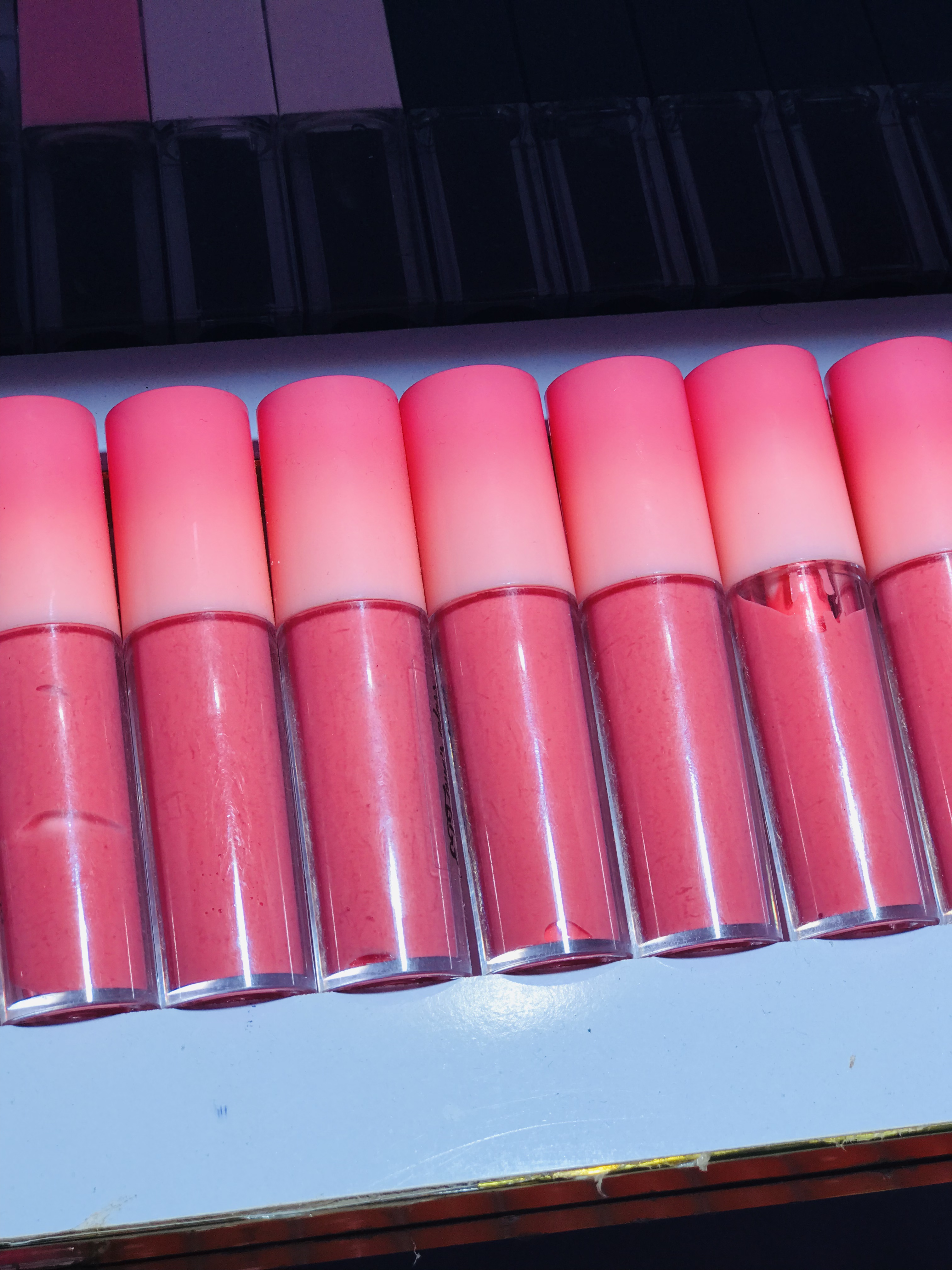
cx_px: 476
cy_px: 635
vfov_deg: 33.8
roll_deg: -0.7
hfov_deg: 25.7
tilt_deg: -34.5
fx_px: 2090
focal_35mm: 57
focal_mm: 6.6
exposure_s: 1/357
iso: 20
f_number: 2.8
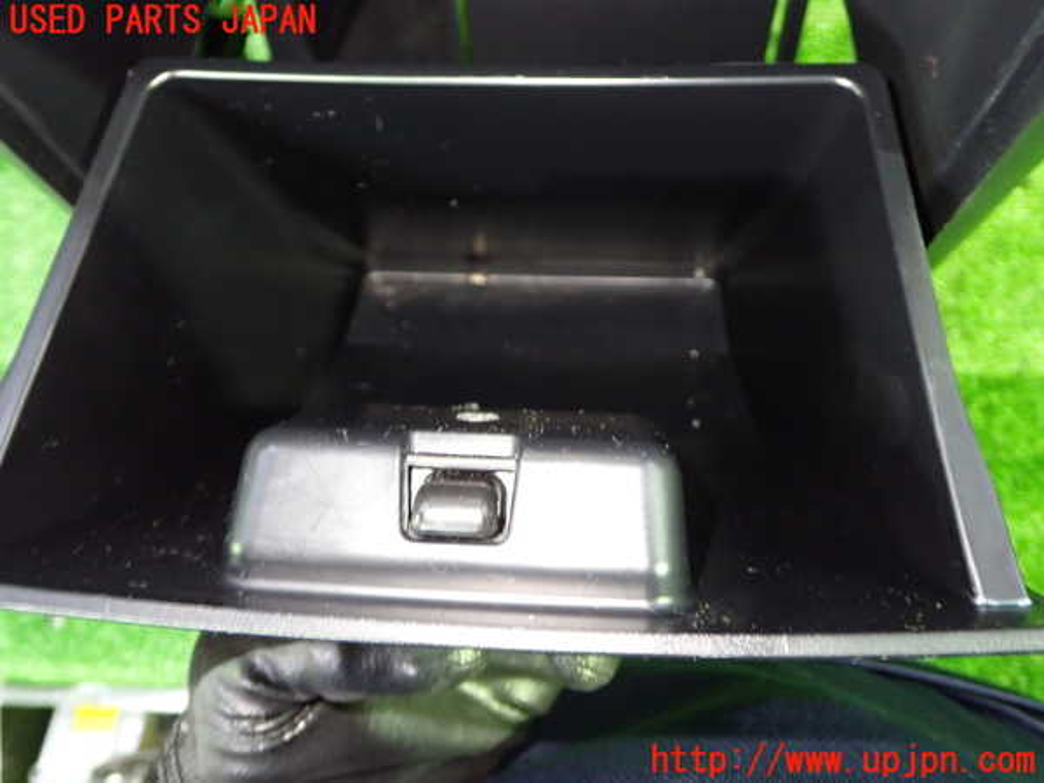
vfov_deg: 46.8
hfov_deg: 60.0
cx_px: 522
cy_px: 392
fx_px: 905
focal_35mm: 30
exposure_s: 1/10
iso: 800
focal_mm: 5.4
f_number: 2.3
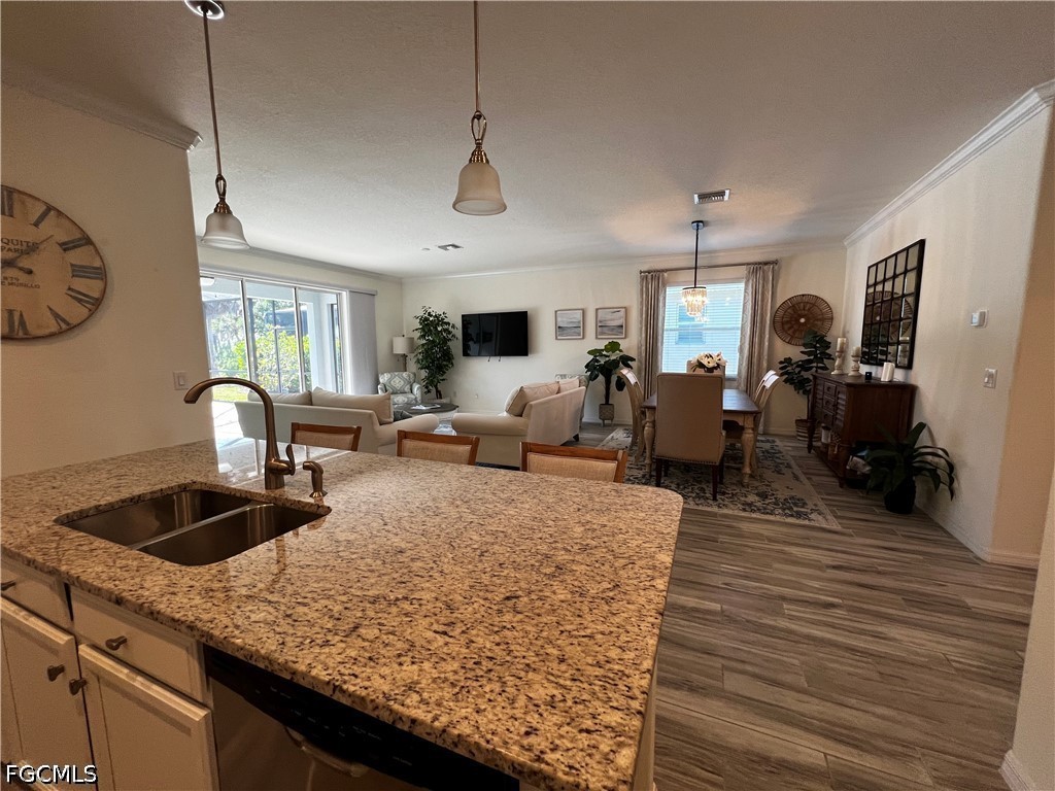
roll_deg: +0.2
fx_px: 396
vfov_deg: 89.9
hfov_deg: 106.2
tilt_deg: -8.3
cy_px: 396
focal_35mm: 13
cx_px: 528
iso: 160
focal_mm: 1.57
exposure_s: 1/120
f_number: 1.8
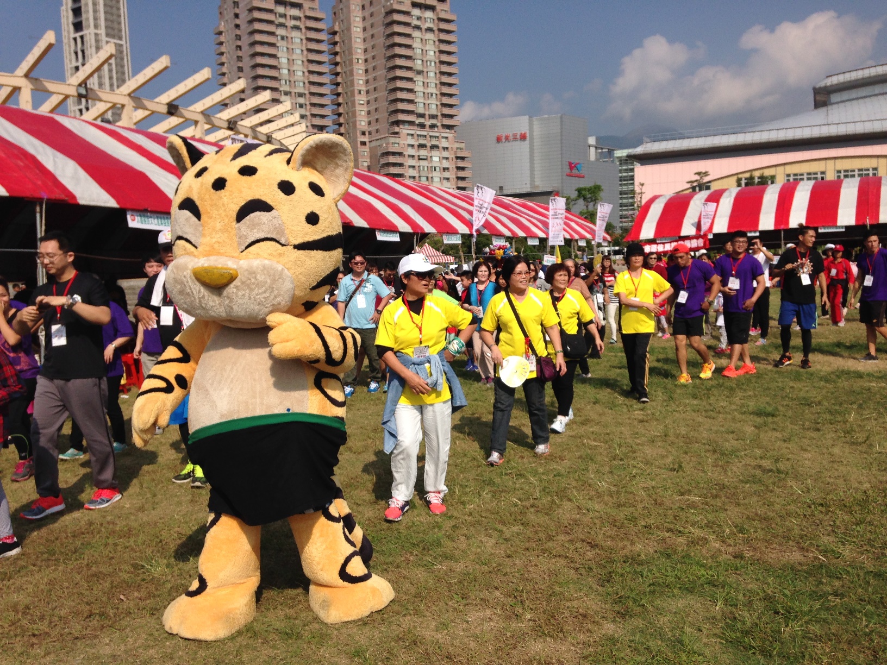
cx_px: 444
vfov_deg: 42.9
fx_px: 846
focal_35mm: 33
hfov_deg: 55.4
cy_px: 332
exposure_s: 1/3012
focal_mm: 4.12
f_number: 2.4
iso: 50
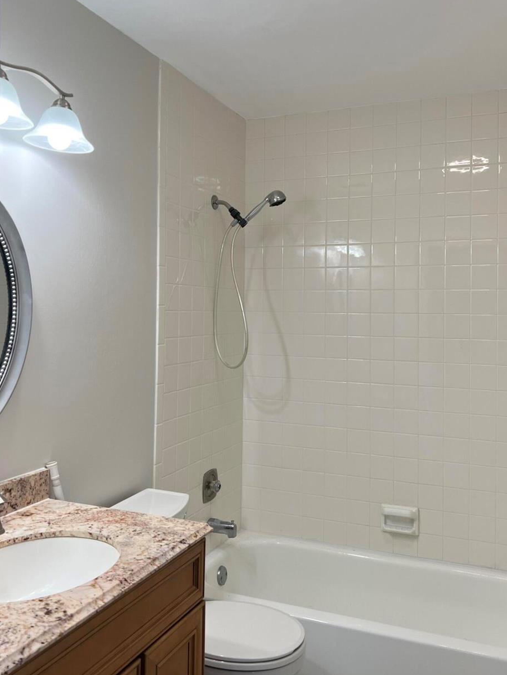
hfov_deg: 42.9
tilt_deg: +0.1
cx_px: 267
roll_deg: -1.7
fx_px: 644
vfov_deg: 55.3
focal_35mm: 33
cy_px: 307
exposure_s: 1/120
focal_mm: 5.7
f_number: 1.5
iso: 50
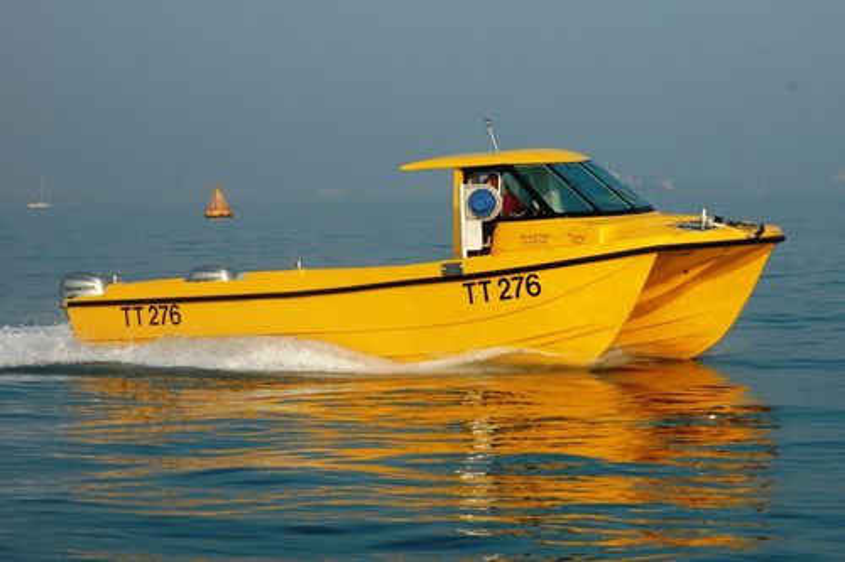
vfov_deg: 14.7
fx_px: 2182
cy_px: 281
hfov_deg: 21.9
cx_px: 422
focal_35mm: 93
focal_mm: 62
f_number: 10
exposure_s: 1/320
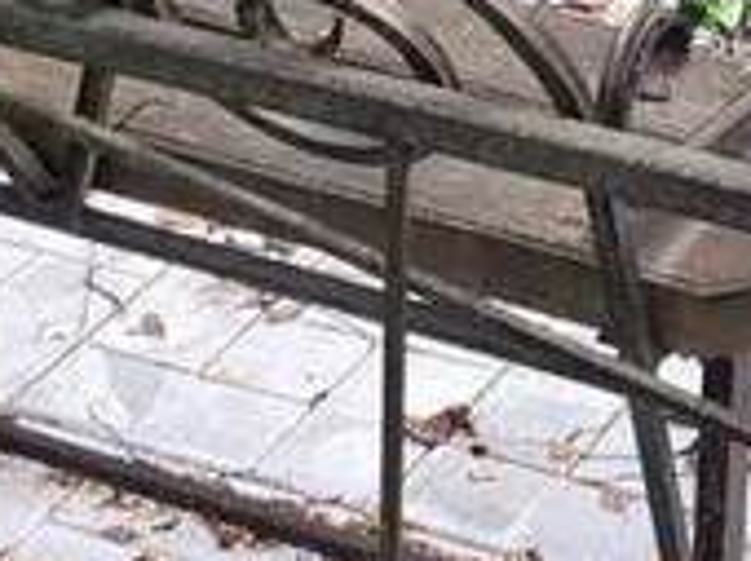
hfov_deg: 12.5
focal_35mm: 157
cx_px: 649
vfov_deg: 9.1
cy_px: -322
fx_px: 3401
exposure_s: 1/100
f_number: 1.75
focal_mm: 4.77
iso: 190
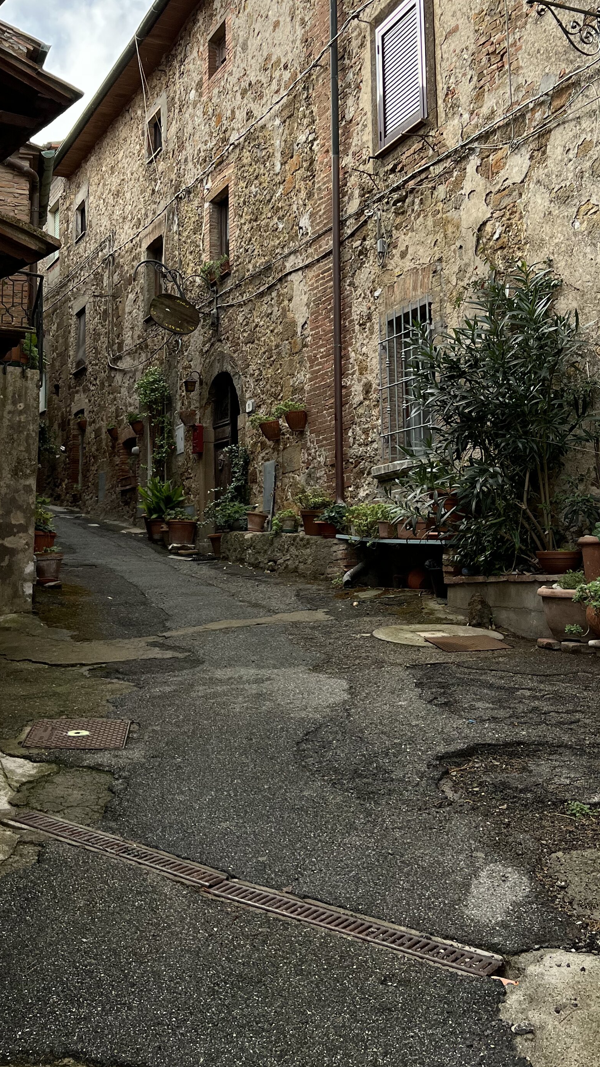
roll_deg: +0.9
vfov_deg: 48.8
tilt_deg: +10.2
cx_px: 275
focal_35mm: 41
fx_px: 1160
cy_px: 383
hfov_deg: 29.0
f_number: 1.5
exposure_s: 1/4274
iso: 50
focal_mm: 5.7
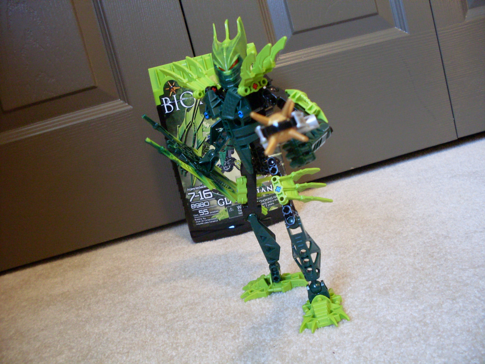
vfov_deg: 37.7
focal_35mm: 38
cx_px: 242
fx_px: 532
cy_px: 182
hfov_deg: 49.0
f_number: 2.8
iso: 200
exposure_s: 1/15
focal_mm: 6.3
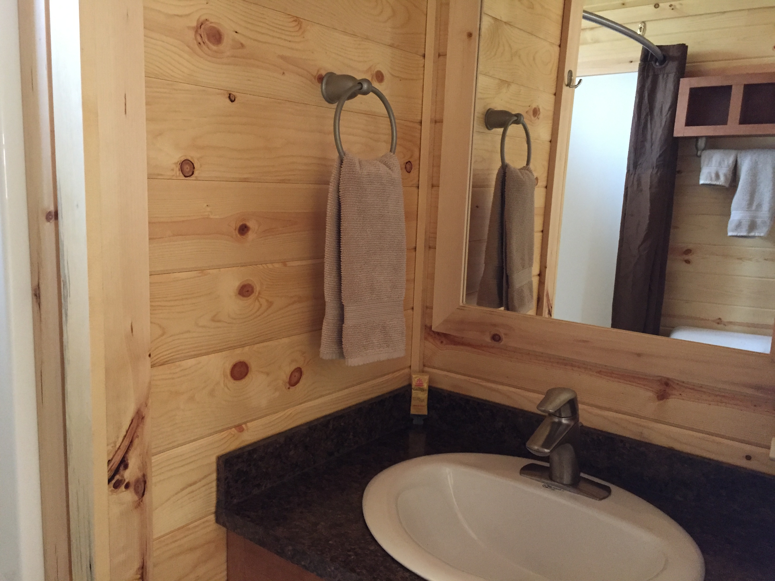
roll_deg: -0.8
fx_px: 649
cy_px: 290
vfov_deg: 48.2
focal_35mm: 29
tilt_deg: -8.4
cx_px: 388
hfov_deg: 61.7
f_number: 2.2
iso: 250
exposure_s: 1/30
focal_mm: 4.15
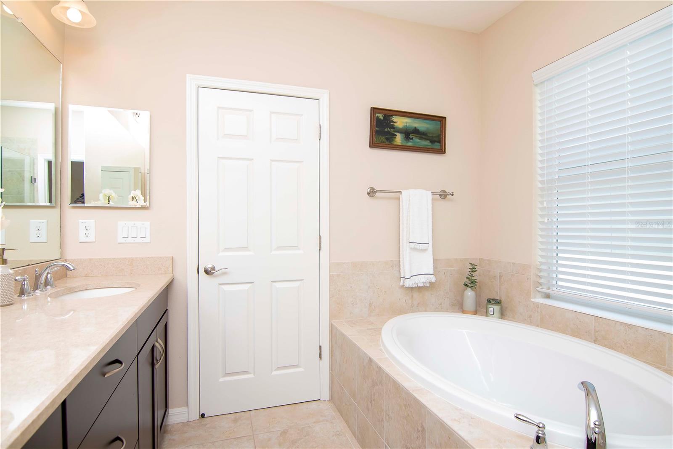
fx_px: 336
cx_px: 336
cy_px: 224
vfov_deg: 67.4
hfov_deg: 90.0
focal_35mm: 18
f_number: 5.6
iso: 640
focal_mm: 12
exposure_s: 1/200
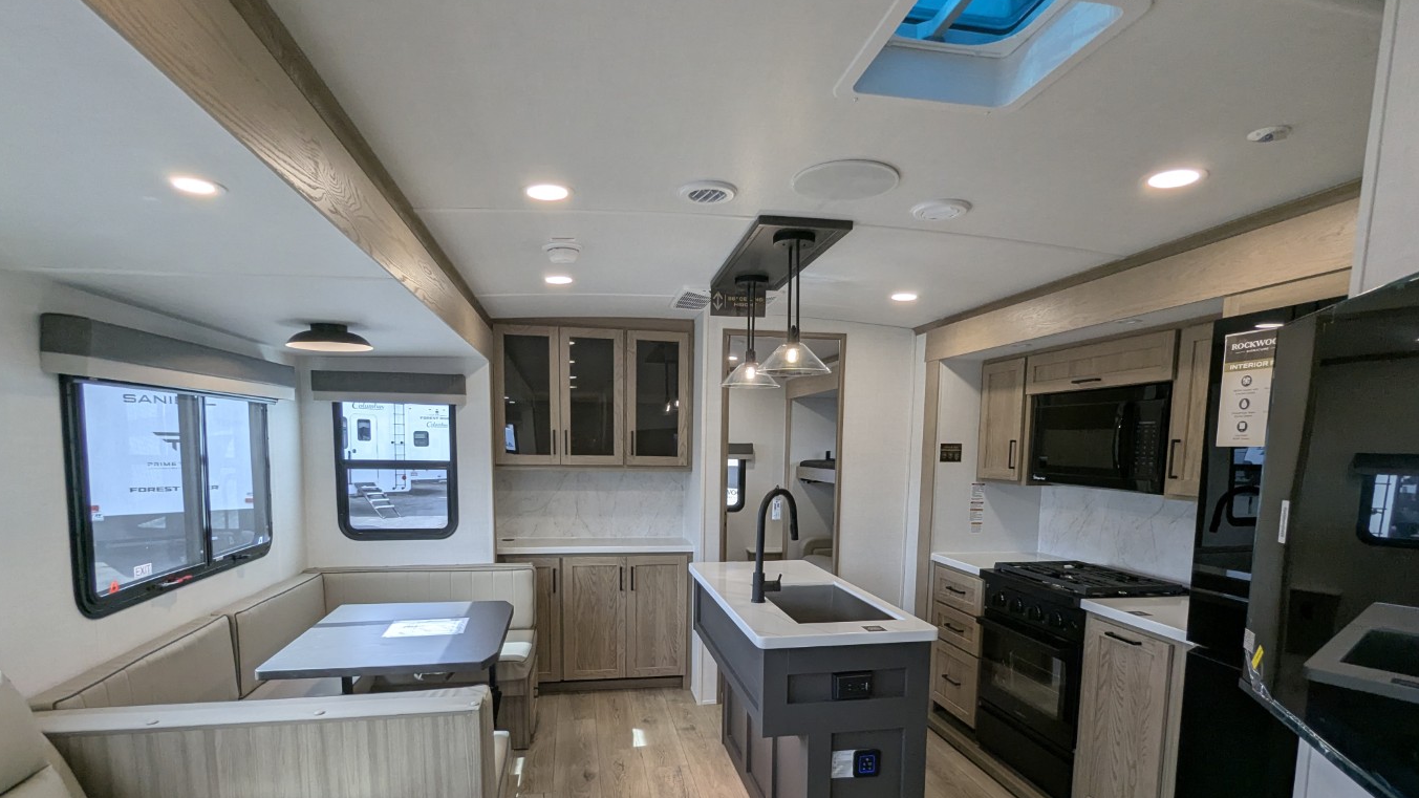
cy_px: 520
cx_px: 708
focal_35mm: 18
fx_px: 677
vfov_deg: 59.8
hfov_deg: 92.7
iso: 82
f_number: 2.2
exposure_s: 1/166
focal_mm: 2.35
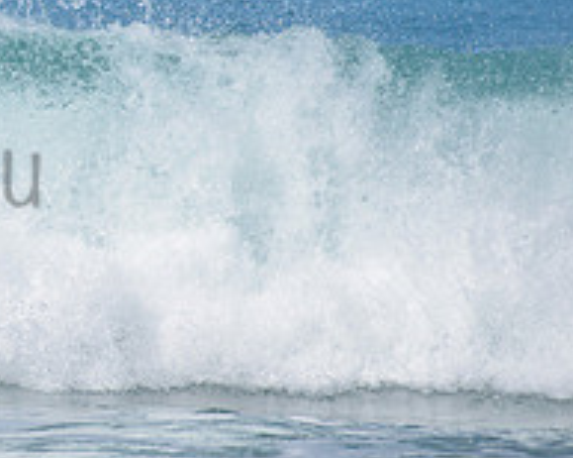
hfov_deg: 1.4
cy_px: 138
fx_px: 23921
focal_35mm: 1412
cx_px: -273
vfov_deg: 1.1
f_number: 5.6
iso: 160
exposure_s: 1/2000
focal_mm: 500
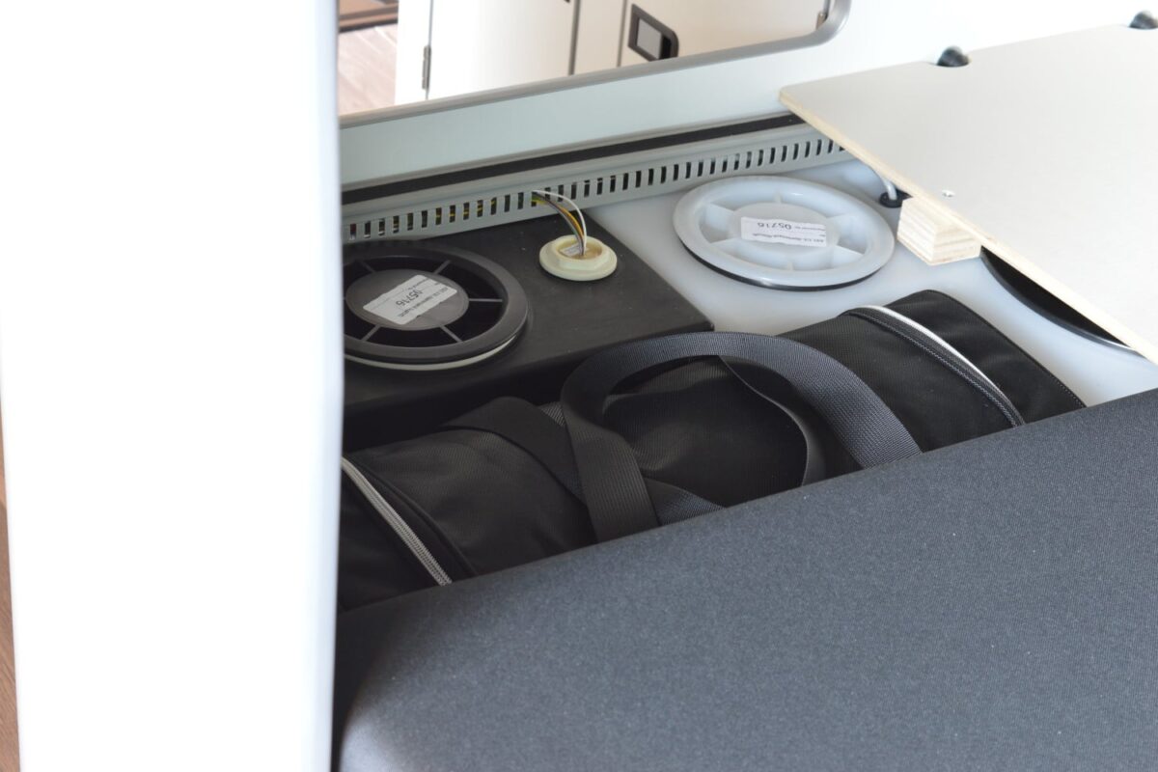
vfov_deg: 18.9
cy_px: 386
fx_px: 2316
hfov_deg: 28.1
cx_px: 579
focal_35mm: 72
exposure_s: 6
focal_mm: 48
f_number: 11
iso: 200
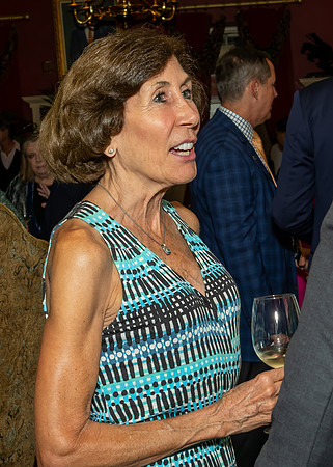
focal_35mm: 77
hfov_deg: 18.4
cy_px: 230
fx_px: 1026
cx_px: 212
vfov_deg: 25.6
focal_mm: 32
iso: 400
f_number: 8
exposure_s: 1/250
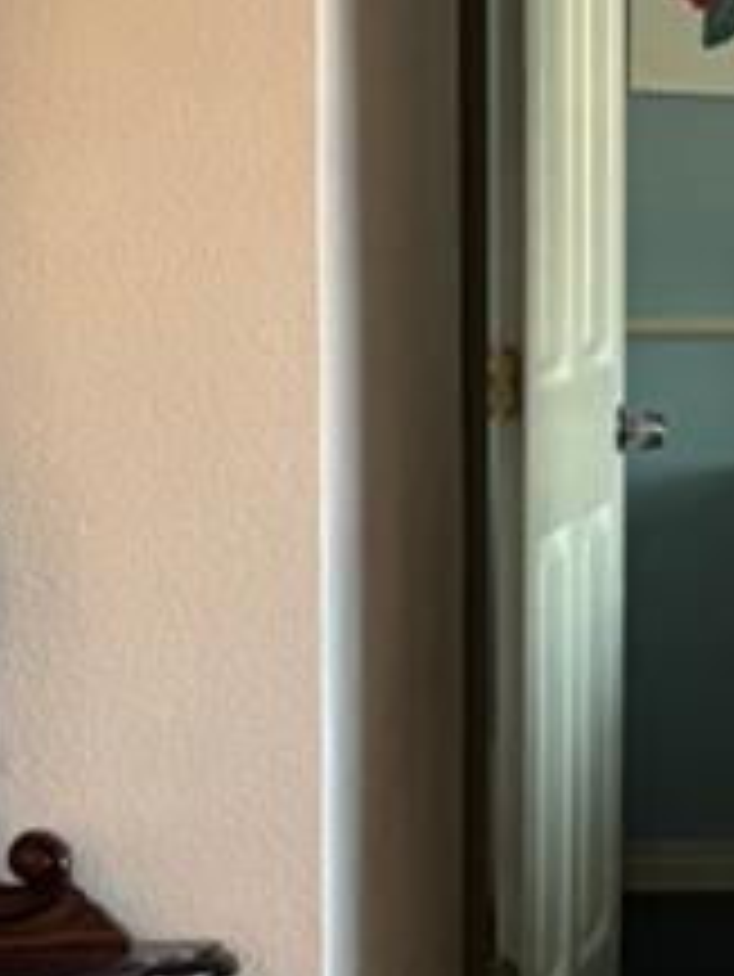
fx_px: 5084
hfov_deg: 8.1
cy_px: 704
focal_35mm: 180
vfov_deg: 11.0
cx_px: 1069
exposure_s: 1/40
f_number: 1.6
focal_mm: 5.96
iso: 500
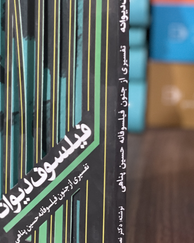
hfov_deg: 13.2
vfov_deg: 16.5
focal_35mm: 116
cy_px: 65
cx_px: 31
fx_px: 833
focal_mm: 6
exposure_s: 1/19
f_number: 2
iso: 500
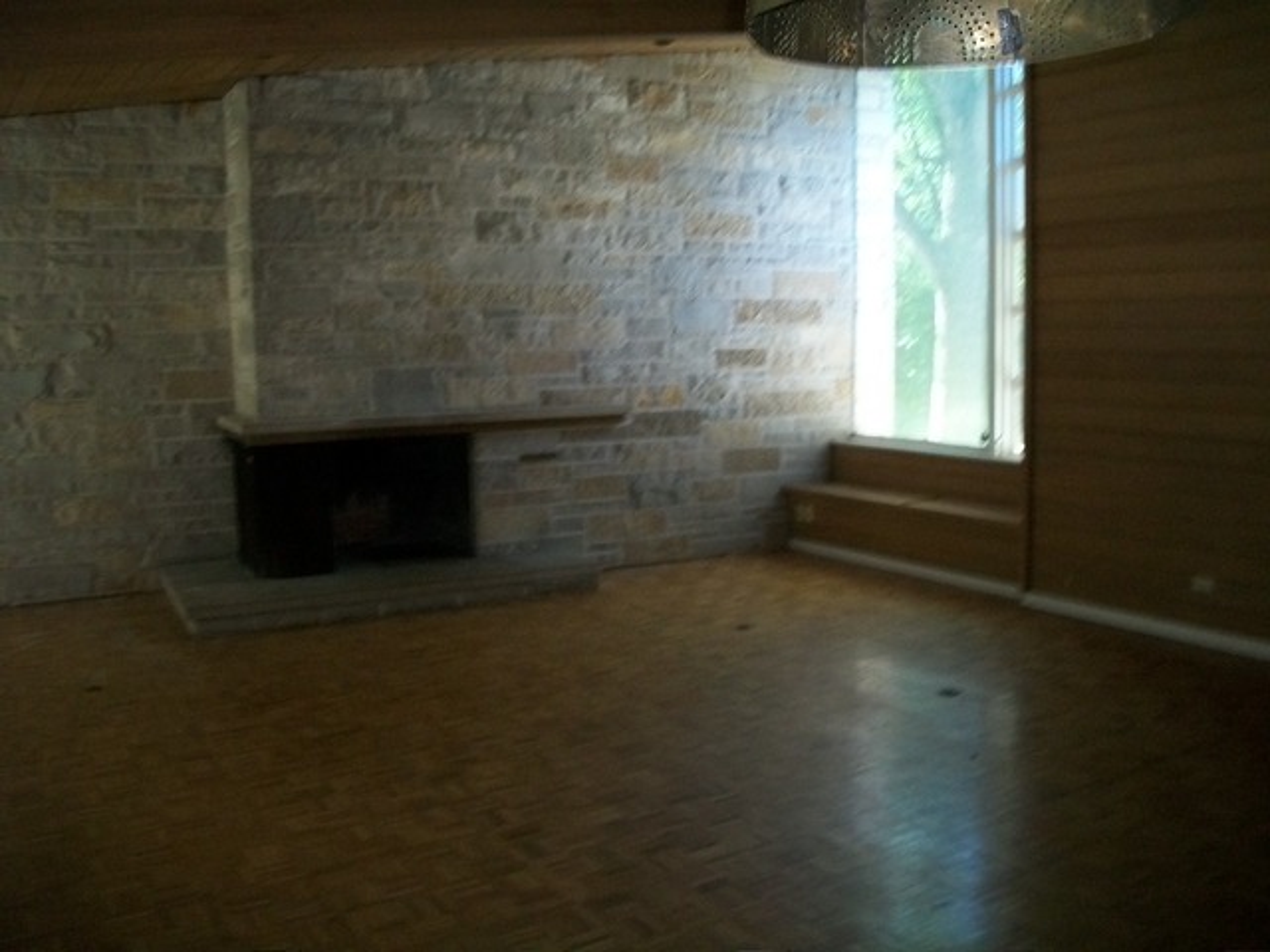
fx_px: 1174
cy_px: 476
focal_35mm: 32
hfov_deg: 56.8
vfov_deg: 44.2
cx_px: 635
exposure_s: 1/30
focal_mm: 5.7
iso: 200
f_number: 2.9
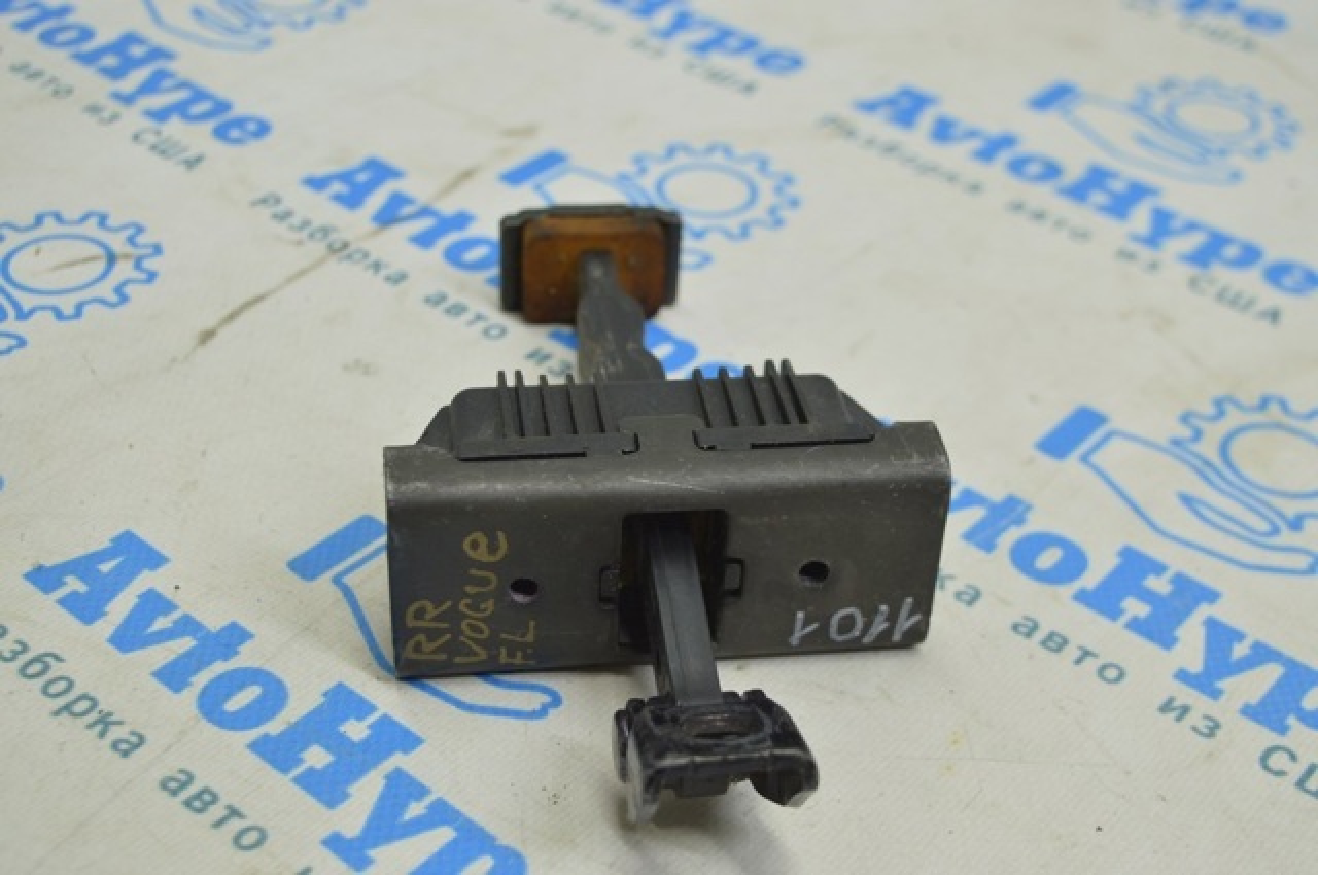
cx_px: 659
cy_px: 438
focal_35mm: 54
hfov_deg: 36.9
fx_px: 1974
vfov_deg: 25.0
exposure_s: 1/25
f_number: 5.6
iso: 400
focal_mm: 36
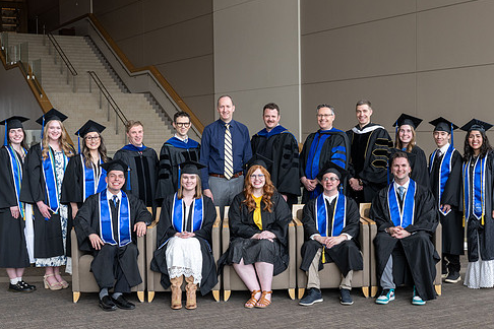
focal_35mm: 58
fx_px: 796
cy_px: 169
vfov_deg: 23.4
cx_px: 262
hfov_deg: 34.5
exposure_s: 1/125
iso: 640
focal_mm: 48
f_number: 6.3
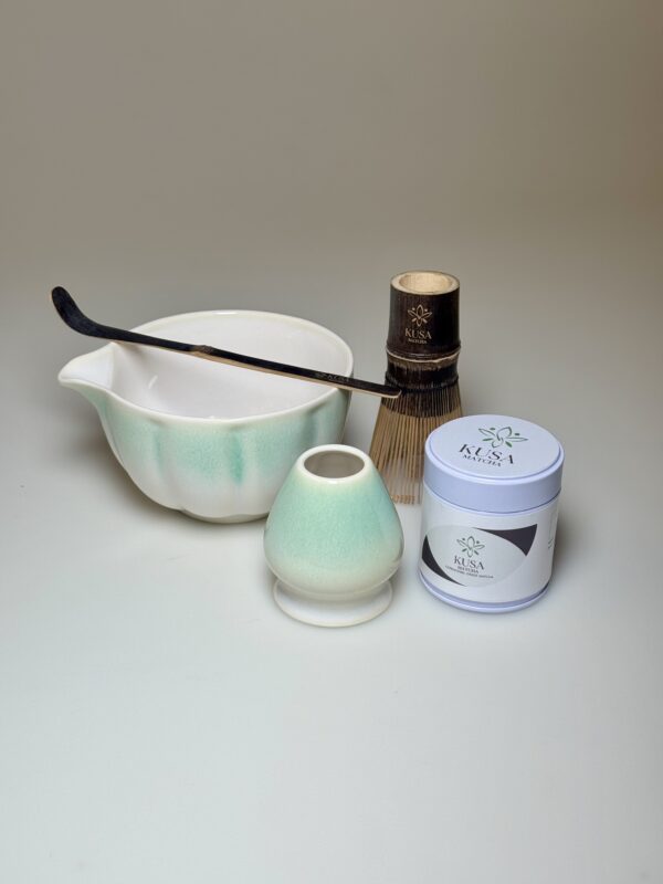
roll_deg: -1.2
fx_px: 1226
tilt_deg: -28.2
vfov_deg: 39.7
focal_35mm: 48
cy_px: 442
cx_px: 332
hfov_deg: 30.3
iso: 64
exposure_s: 1/439
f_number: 1.78
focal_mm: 6.76
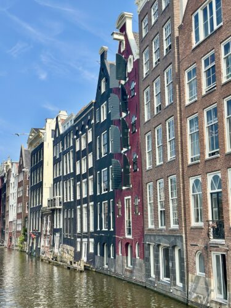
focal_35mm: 48
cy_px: 154
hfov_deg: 30.3
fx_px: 427
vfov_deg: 39.7
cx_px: 116
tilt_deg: +10.5
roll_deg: +0.1
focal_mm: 6.86
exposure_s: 1/3058
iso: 100
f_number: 1.78
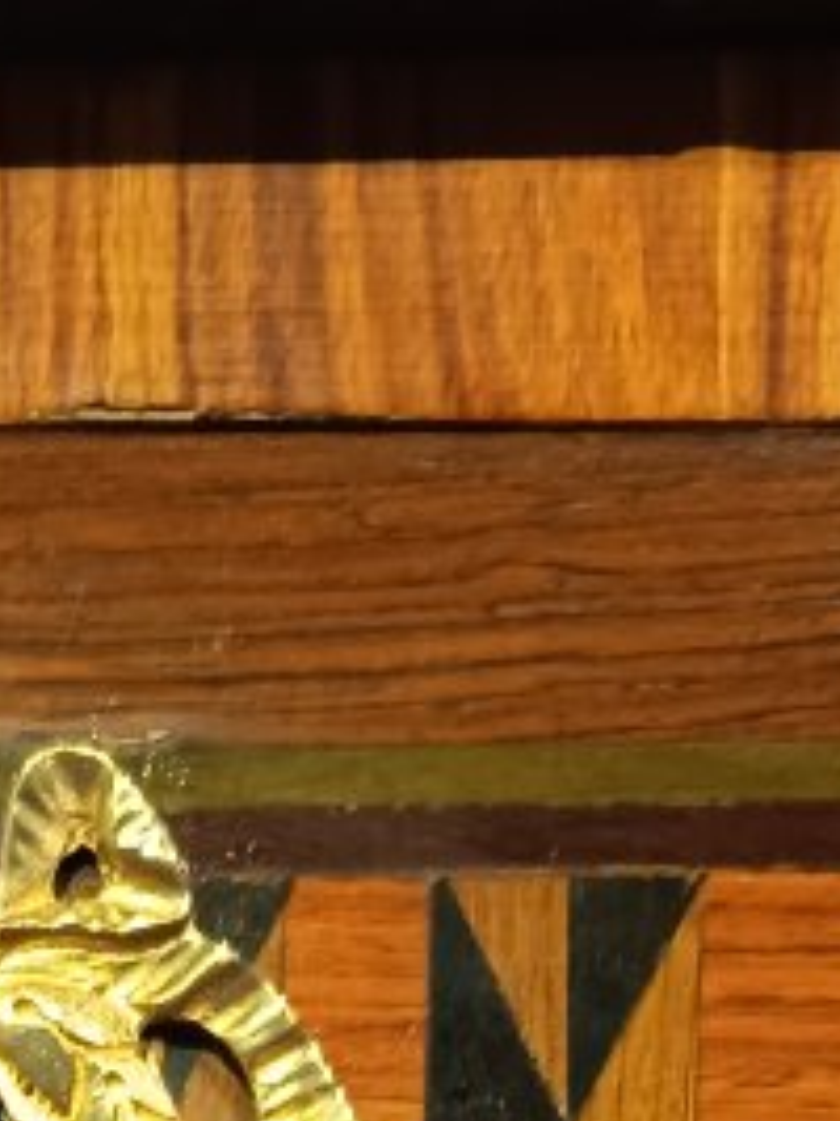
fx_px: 3497
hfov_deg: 13.5
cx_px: -38
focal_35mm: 108
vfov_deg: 14.3
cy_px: 2431
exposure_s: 1/20
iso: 1462
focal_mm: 5.24
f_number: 1.7
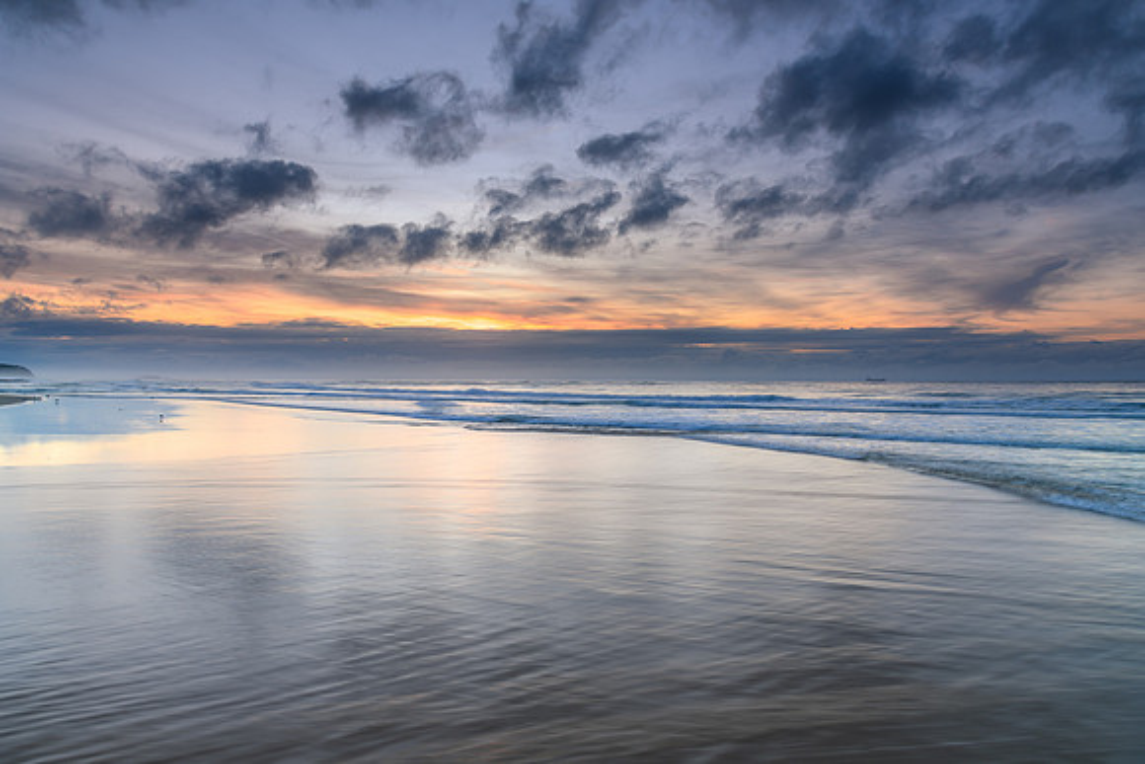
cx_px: 572
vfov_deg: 51.9
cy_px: 382
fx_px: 786
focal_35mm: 25
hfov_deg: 72.2
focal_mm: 24
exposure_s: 1/2
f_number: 9
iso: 40
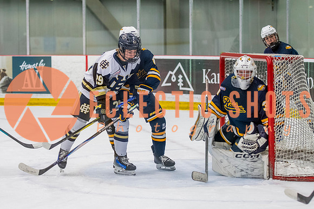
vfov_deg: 9.4
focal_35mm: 145
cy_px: 103
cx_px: 123
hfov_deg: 14.1
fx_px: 1268
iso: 2000
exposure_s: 1/640
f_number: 3.2
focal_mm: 85
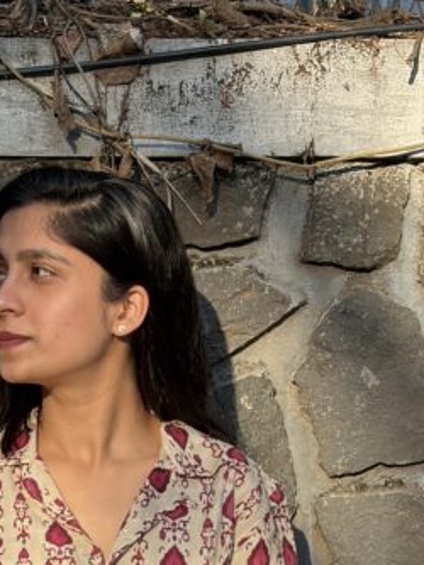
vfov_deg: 15.4
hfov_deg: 11.8
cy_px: 596
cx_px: 37
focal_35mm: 125
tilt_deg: -4.2
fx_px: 2040
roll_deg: -1.1
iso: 32
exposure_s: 1/386
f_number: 1.6
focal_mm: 5.96
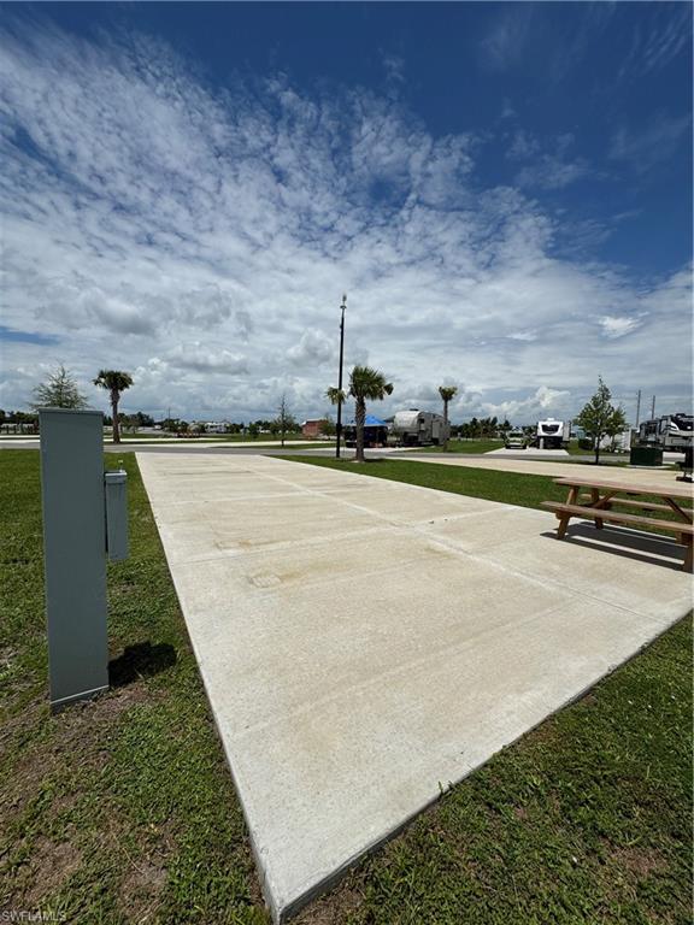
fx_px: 374
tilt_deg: -5.6
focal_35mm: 14
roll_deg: -0.9
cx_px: 347
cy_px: 462
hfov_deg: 85.7
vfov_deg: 102.1
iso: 32
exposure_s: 1/5650
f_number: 2.2
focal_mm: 2.22
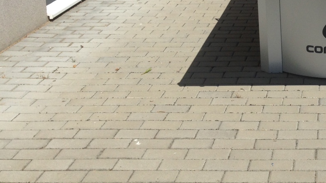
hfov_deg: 27.0
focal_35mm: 75
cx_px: 306
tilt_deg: -16.1
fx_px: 648
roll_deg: +0.4
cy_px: -8
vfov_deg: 15.7
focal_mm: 4.12
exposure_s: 1/2358
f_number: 2.4
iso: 50
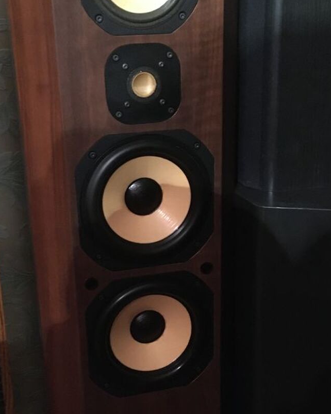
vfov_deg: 39.5
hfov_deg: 32.0
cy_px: 215
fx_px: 576
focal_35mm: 47
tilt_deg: -17.9
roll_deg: +3.0
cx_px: 148
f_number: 2.2
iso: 1000
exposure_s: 1/17
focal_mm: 4.15
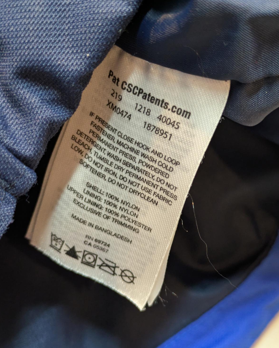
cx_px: 139
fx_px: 557
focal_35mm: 54
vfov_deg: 34.7
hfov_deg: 28.1
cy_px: 179
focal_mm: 5.43
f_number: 1.89
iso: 244
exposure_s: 1/40
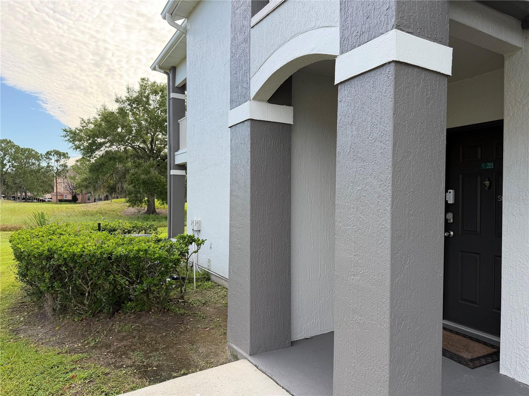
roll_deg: +0.3
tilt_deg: -0.2
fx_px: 367
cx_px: 264
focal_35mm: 24
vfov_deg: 56.8
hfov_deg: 71.6
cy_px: 198
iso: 80
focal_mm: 6.76
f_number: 1.78
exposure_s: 1/878
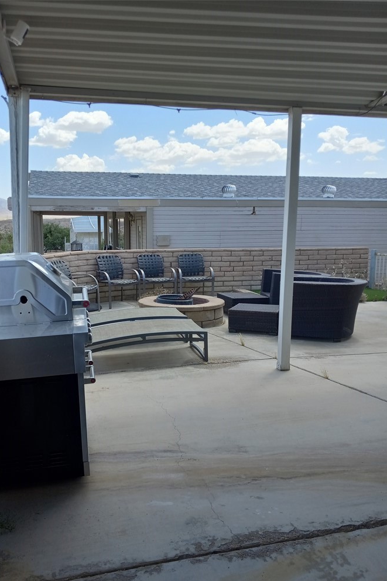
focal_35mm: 29
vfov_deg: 63.7
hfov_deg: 44.8
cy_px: 299
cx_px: 165
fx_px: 468
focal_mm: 3.94
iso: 40
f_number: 1.8
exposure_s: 1/696
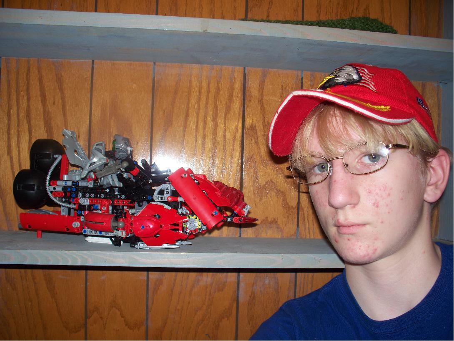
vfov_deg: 40.7
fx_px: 459
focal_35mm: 35
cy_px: 170
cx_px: 227
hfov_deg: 52.6
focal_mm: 7.54
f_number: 2.8
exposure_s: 1/30
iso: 80
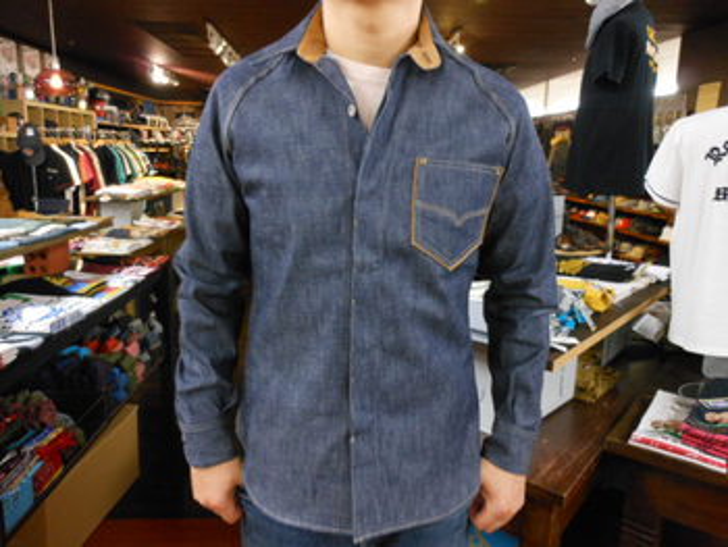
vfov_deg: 49.8
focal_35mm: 28
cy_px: 274
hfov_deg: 63.4
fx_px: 589
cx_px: 364
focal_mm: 5
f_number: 3.7
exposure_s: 1/20
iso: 400
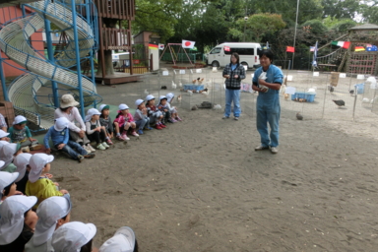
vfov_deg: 49.5
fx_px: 273
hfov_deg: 69.4
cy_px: 122
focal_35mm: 26
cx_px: 196
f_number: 3
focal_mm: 4.24
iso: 80
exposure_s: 1/400
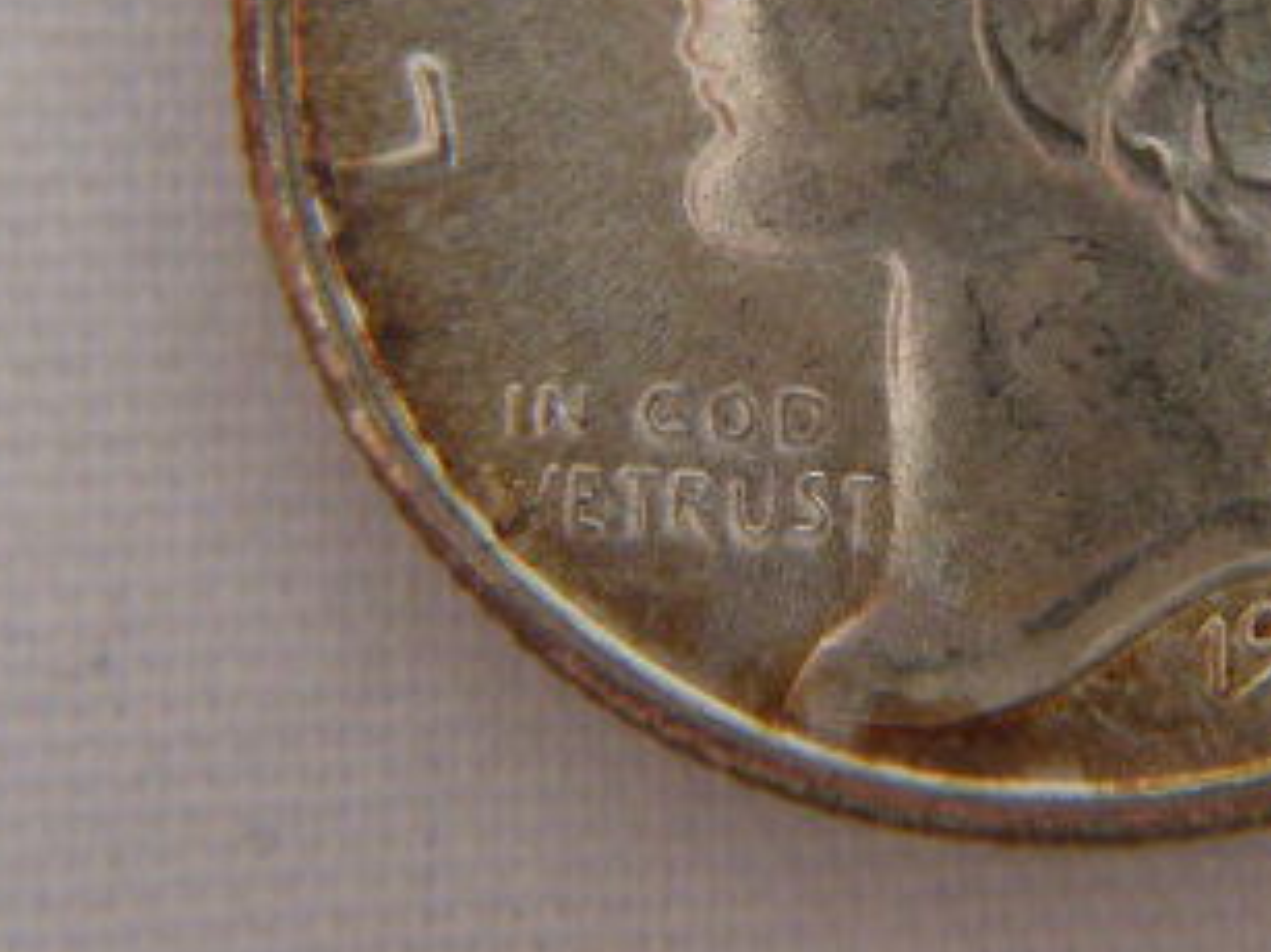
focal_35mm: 73
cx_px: 1068
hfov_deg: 26.1
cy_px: 0
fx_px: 2679
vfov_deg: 19.6
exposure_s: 1
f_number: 2.8
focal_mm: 5.8
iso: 180
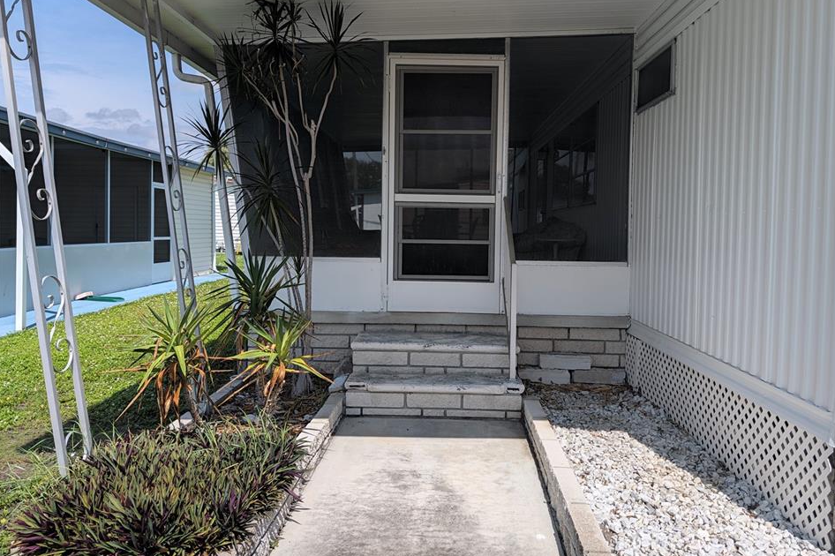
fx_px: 626
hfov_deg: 67.3
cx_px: 448
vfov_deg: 47.8
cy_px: 250
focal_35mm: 27
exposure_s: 1/2128
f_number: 1.68
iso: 22
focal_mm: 6.9
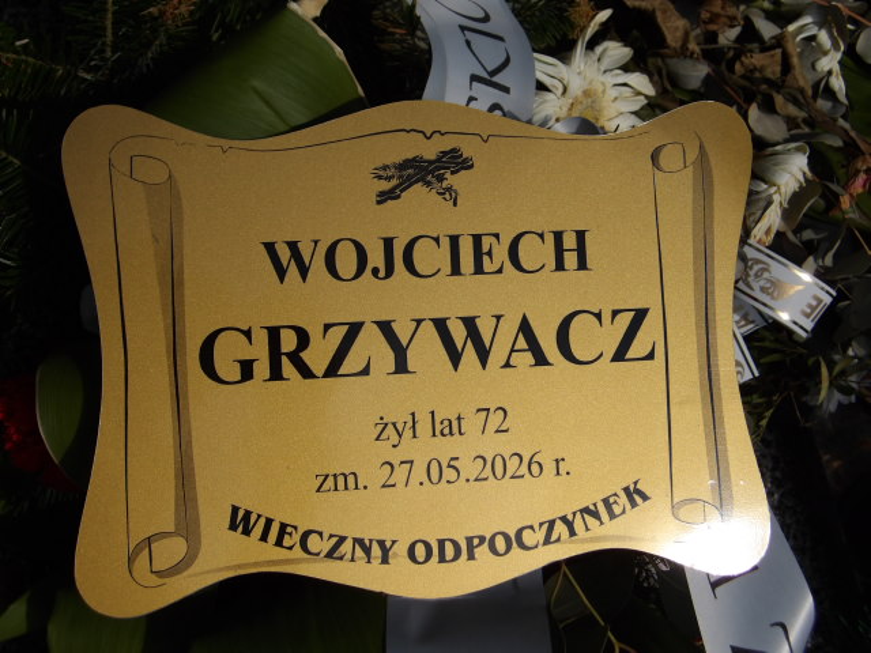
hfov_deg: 36.2
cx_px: 436
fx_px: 1334
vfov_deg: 27.5
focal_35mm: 53
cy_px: 326
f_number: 15
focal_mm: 9.4
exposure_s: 1/200
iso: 100
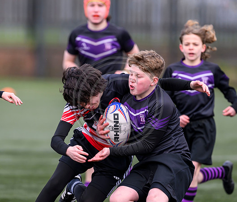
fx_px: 4127
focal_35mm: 574
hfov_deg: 3.3
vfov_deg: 2.8
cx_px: 113
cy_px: 121
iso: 500
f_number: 3.5
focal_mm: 400
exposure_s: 1/1600
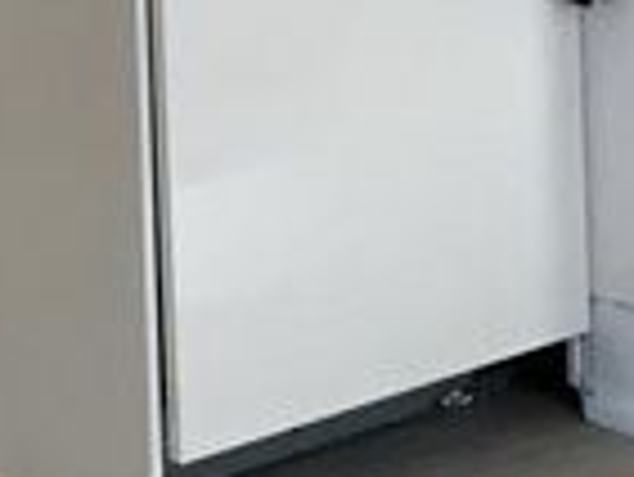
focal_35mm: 210
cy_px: -756
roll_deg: +2.0
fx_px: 3849
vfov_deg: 6.6
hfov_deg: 9.3
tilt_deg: -2.6
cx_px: -139
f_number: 2.2
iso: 32
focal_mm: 4.15
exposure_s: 1/33
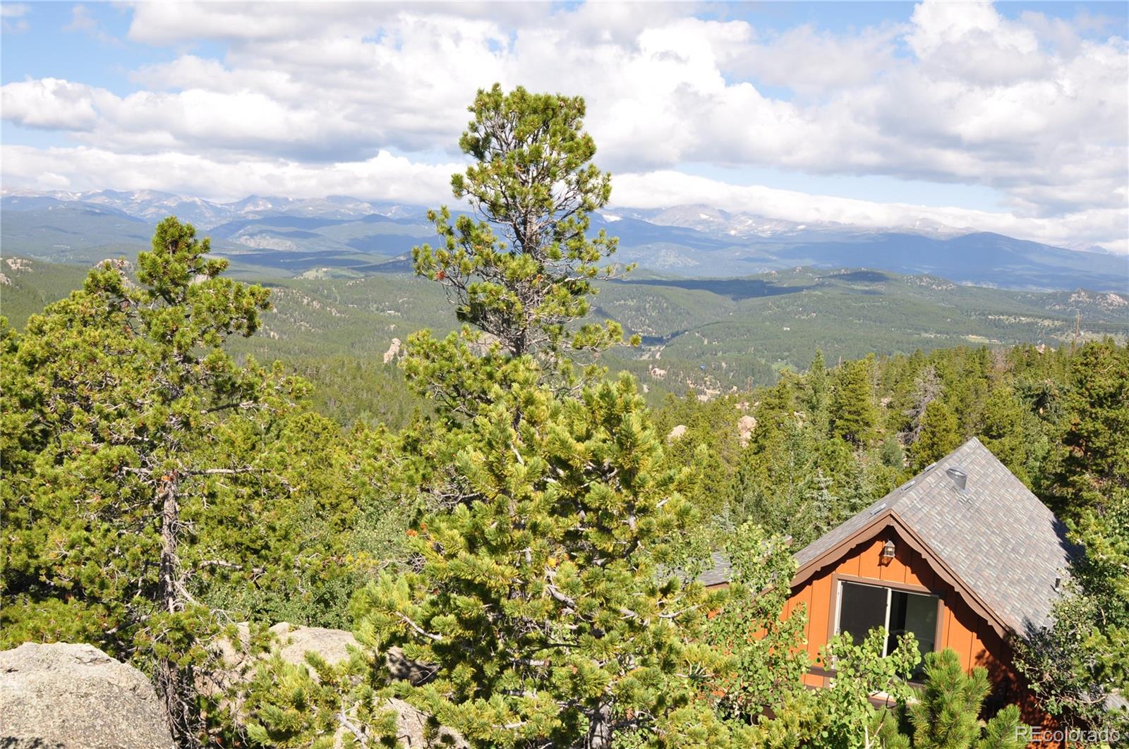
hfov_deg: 53.2
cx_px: 564
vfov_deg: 36.8
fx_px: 1127
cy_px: 374
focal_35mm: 36
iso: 200
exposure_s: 1/200
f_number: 10
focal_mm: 24
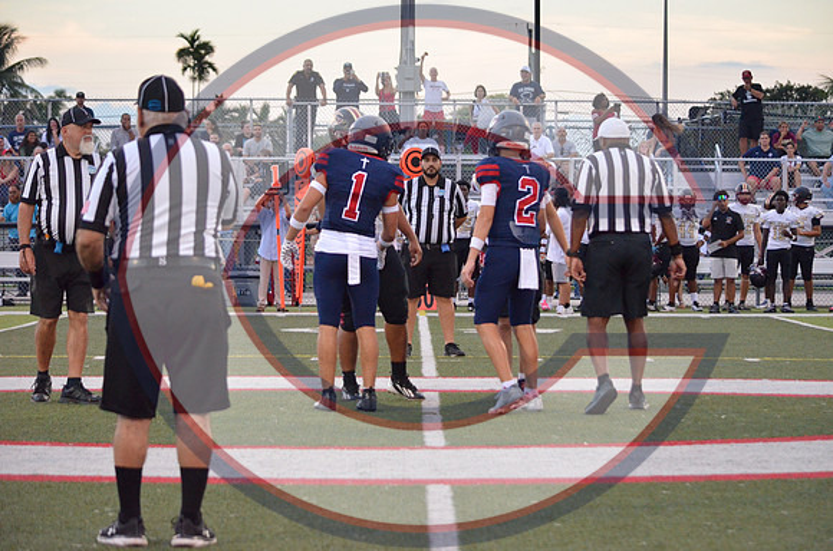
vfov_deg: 9.3
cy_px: 276
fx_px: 3394
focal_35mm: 147
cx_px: 416
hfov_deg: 14.0
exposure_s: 1/500
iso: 2200
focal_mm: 98
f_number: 4.5
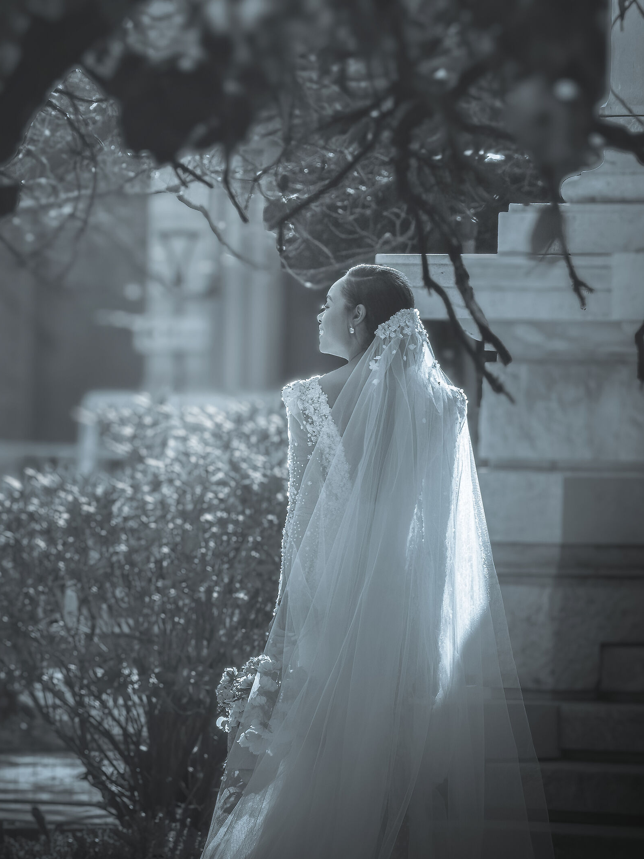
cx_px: 323
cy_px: 395
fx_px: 11288
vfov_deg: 4.4
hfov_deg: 3.3
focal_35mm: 455
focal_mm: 155
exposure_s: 1/500
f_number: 8
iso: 800
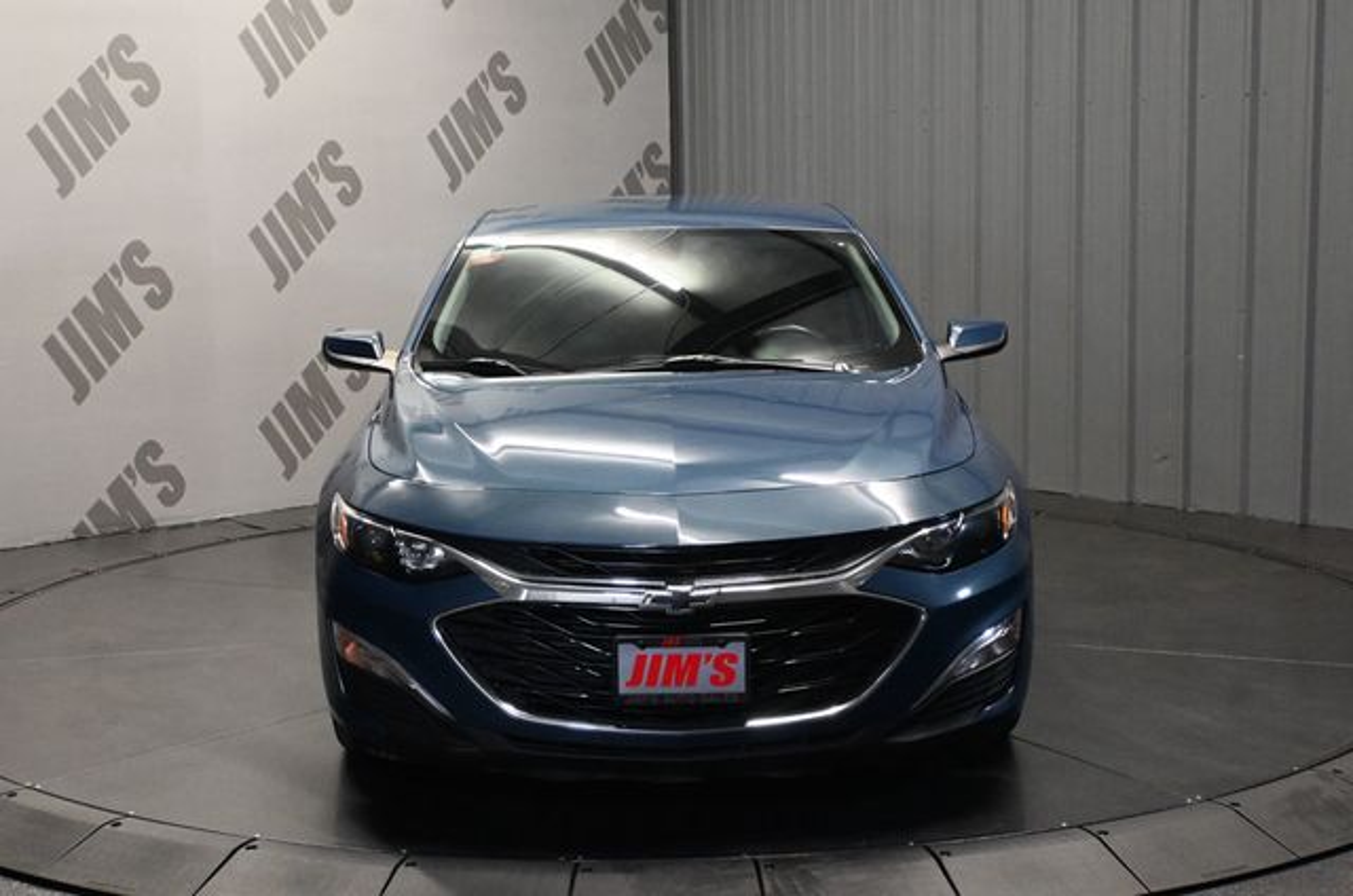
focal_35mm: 46
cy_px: 448
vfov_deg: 29.3
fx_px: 1716
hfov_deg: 43.0
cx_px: 676
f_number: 4.8
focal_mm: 30.5
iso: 3600
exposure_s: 1/60
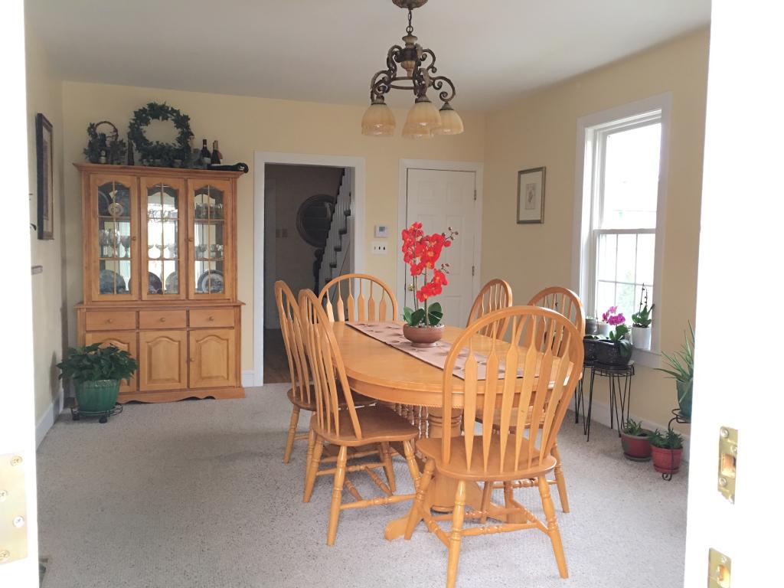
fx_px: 657
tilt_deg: -3.5
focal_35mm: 29
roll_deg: -1.1
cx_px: 392
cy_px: 294
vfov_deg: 48.2
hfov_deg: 61.7
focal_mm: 4.15
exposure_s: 1/15
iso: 64
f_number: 2.2
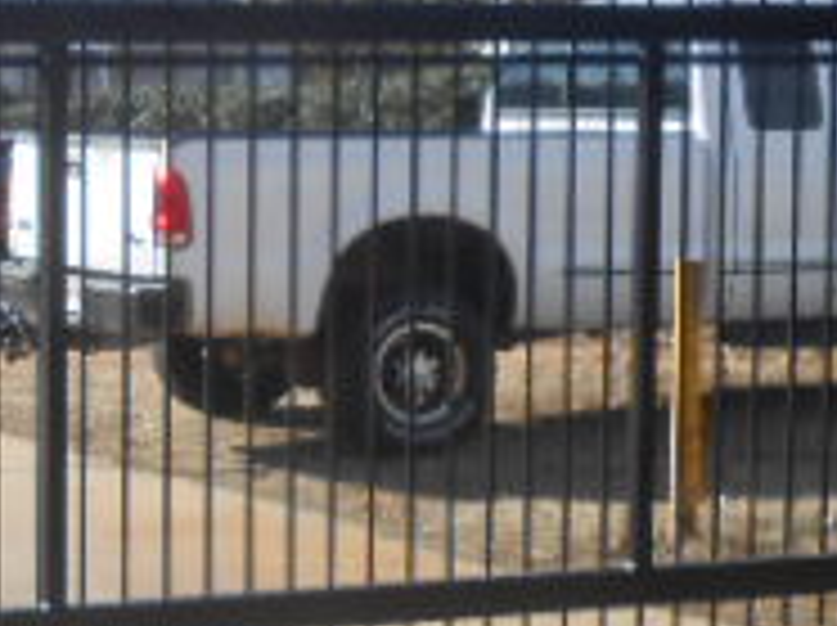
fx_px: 2825
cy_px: 302
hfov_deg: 16.0
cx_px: -261
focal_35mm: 117
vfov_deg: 12.6
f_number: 3.9
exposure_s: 1/400
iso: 80
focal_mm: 6
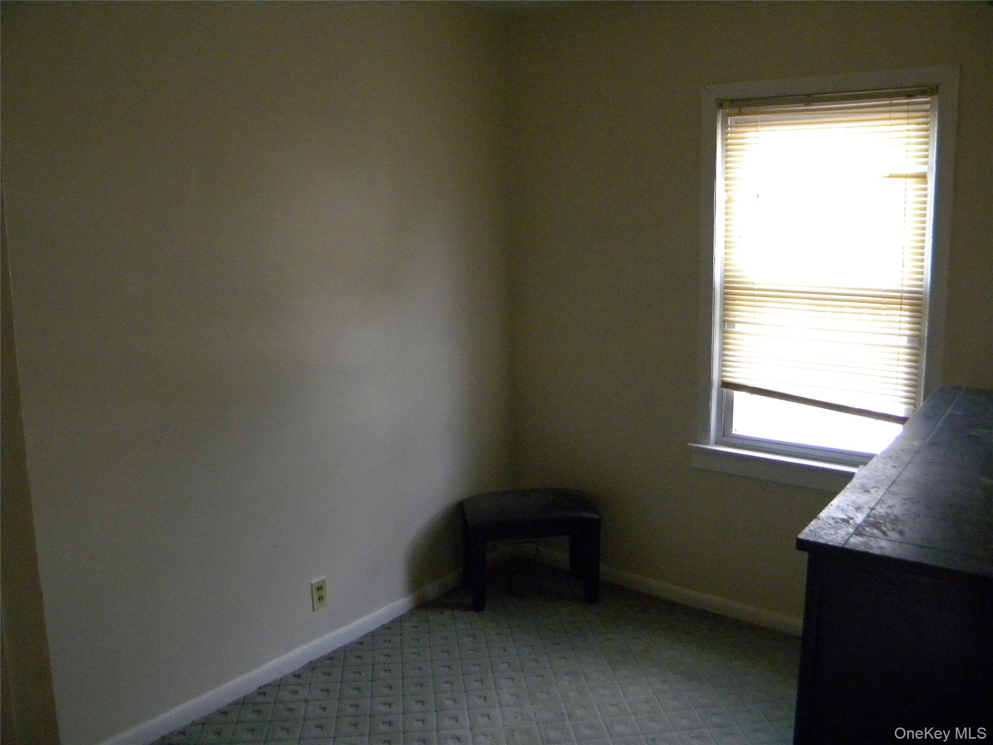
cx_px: 496
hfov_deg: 63.4
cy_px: 372
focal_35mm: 28
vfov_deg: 49.7
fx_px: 803
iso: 631
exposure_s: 1/107
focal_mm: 5
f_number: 3.5
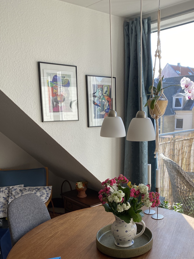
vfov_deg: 51.9
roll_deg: +2.3
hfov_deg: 40.6
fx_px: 262
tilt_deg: -10.9
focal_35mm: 35
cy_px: 167
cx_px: 114
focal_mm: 4.25
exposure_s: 1/389
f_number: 1.8
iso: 32
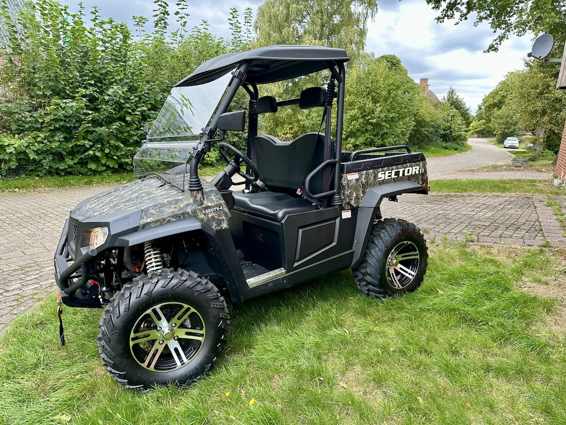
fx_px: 392
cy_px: 212
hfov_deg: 71.6
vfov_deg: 56.8
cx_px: 283
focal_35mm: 24
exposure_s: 1/121
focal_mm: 6.86
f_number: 1.78
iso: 100
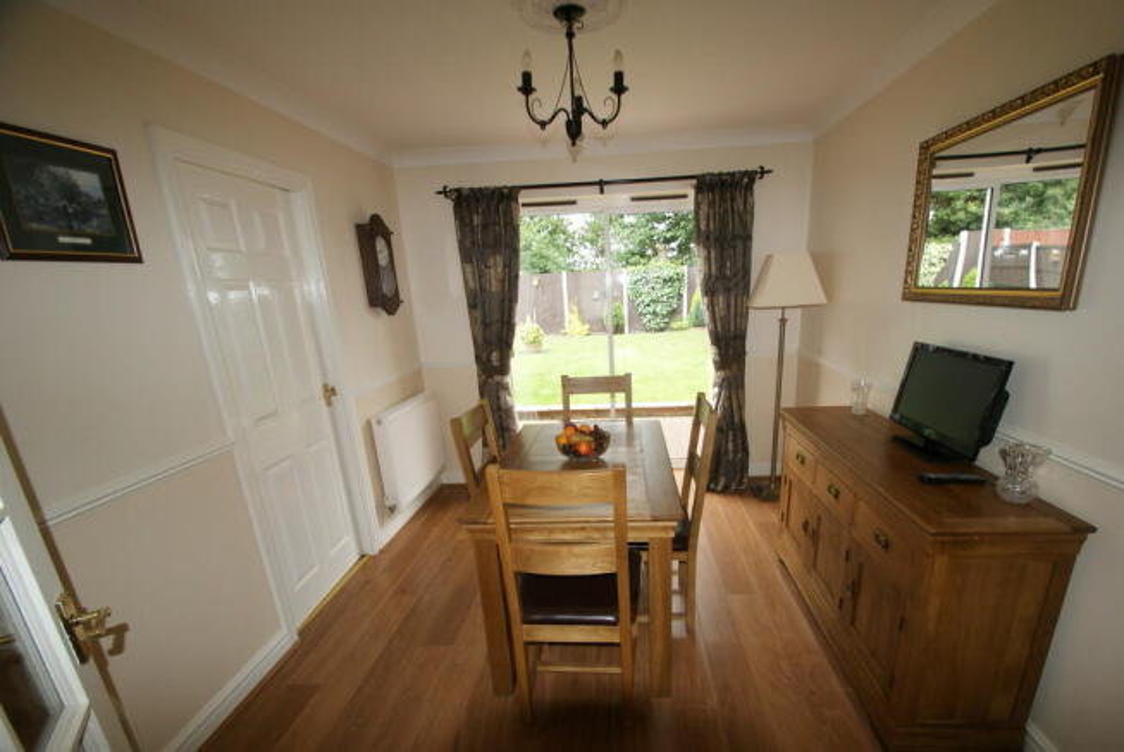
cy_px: 376
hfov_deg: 100.3
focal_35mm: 15
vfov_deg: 77.5
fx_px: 469
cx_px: 562
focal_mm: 10
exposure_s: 1/60
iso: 400
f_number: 5.6
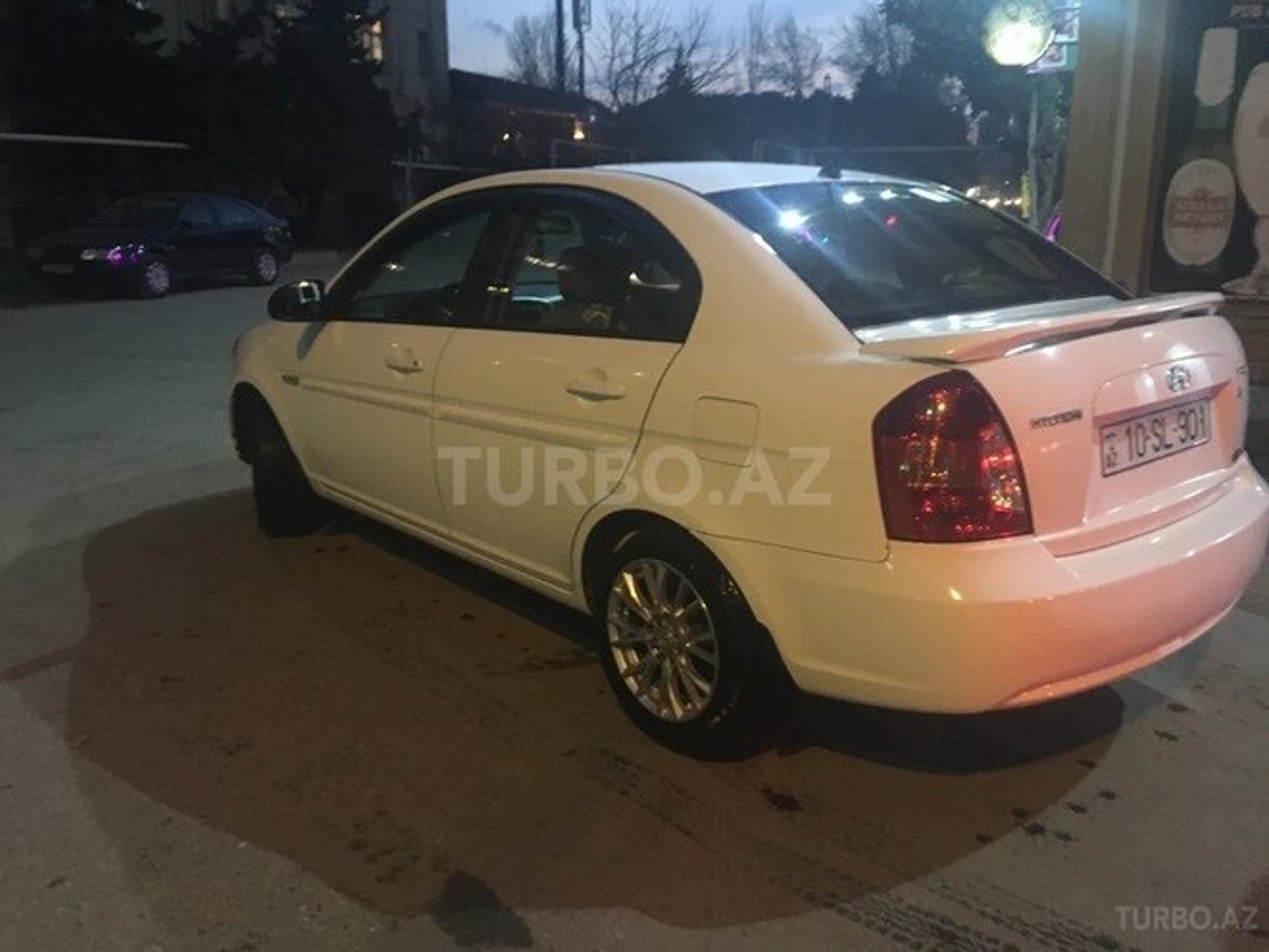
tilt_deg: -13.3
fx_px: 1063
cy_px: 476
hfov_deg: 61.7
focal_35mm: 29
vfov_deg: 48.2
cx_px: 634
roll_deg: -0.5
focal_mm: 4.15
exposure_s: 1/17
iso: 400
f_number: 2.2
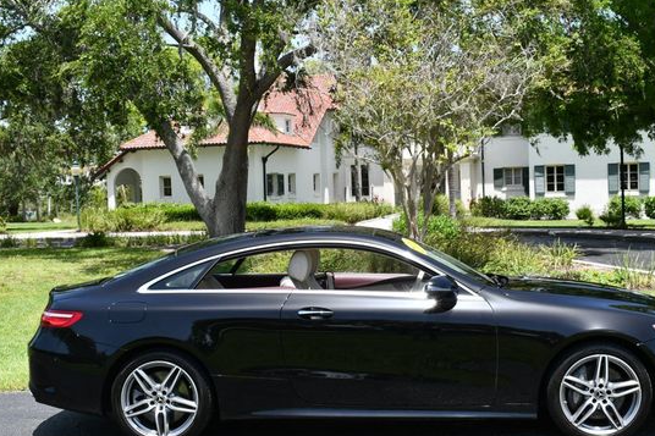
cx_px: 354
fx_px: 1000
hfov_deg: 36.2
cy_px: 239
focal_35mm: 55
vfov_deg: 24.6
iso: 180
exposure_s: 1/250
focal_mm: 23
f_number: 8
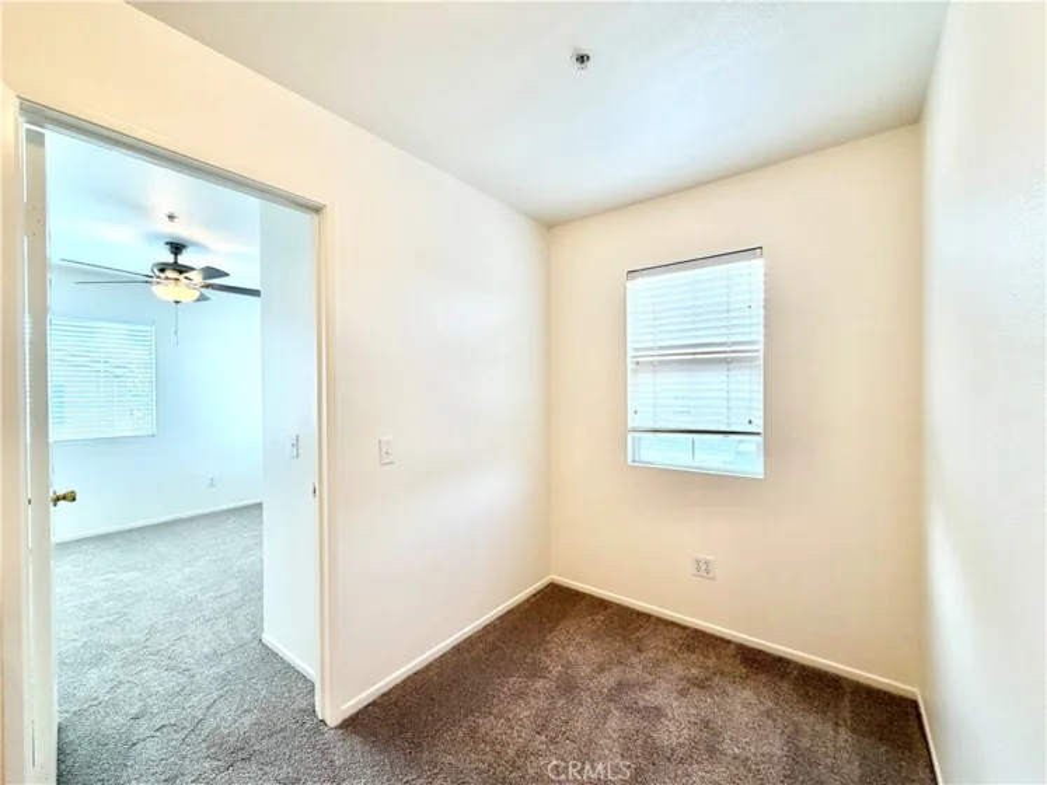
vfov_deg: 85.7
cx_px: 524
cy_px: 392
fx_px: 423
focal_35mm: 14
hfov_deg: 102.1
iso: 80
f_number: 2.2
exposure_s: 1/120
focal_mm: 2.22
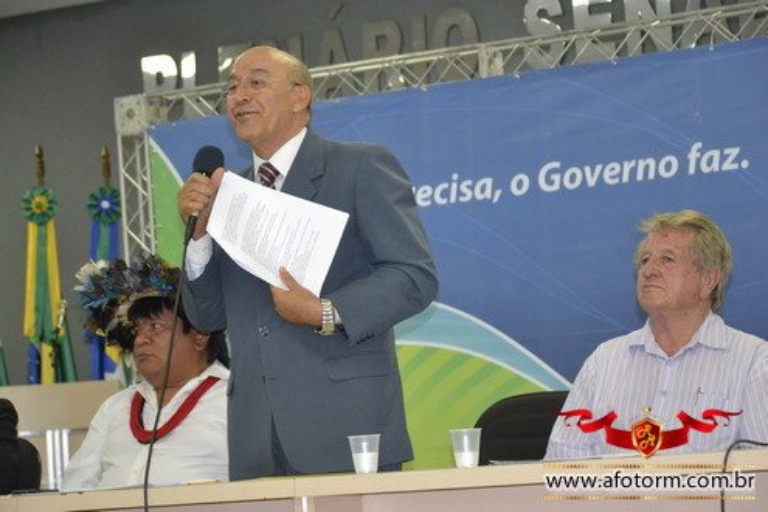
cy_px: 256
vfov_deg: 12.2
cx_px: 384
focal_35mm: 112
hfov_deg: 18.2
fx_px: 2400
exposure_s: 1/60
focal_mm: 75
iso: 1600
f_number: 5.3
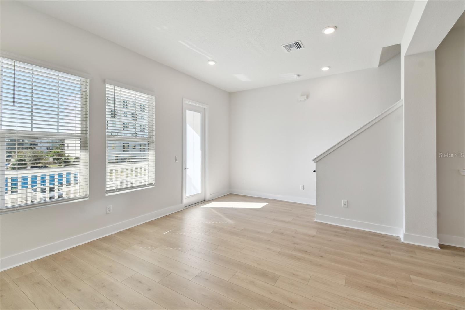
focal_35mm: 15
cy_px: 155
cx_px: 232
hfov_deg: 100.4
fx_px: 194
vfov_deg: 77.3
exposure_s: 1/10
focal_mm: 10
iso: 100
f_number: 8
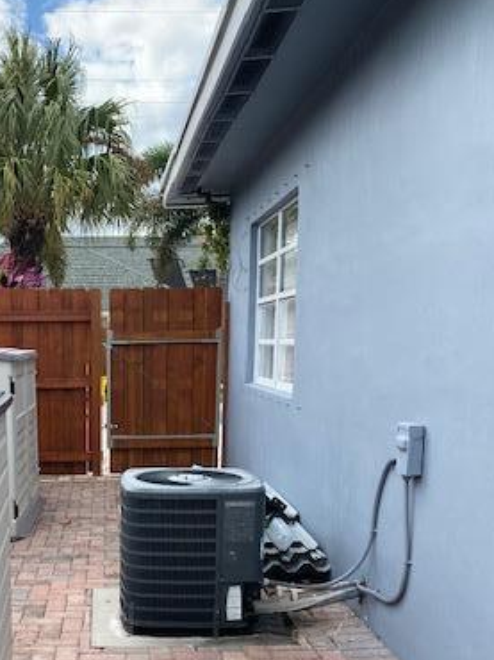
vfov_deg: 40.8
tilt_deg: -9.4
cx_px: 102
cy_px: 503
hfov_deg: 31.4
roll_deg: -0.2
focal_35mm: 45
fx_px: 857
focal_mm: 4.25
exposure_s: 1/1073
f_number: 1.8
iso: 32
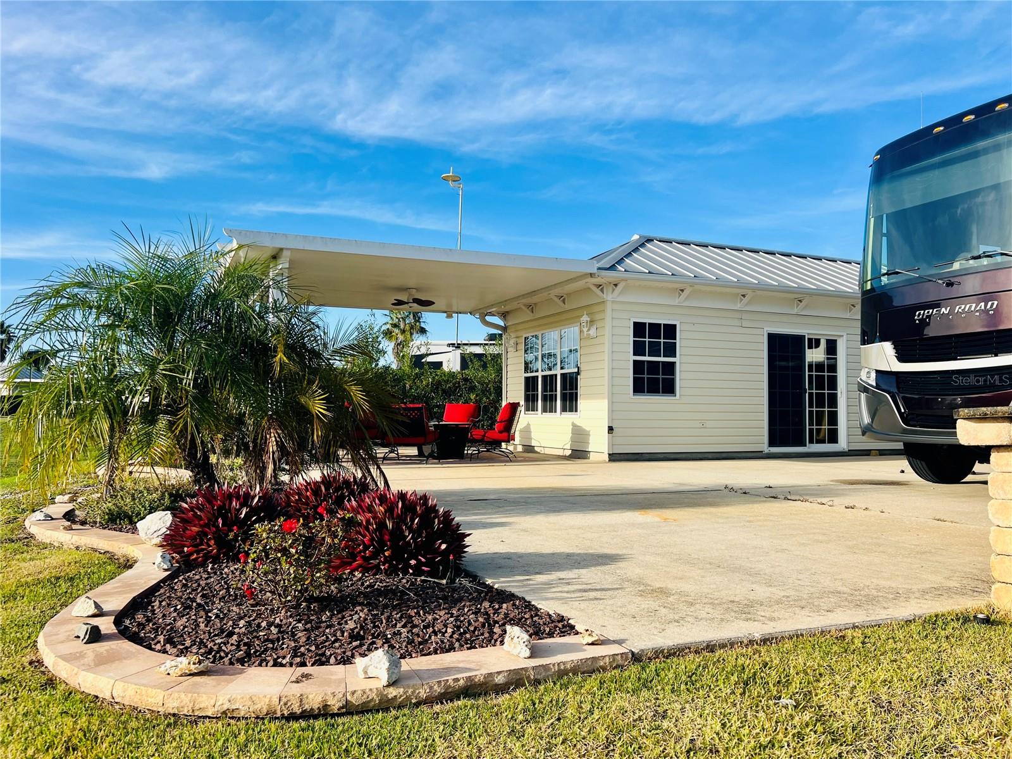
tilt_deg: +2.0
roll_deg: -0.4
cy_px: 380
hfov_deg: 67.3
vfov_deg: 53.1
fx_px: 760
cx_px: 506
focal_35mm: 26
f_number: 1.5
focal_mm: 5.7
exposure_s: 1/2299
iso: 50
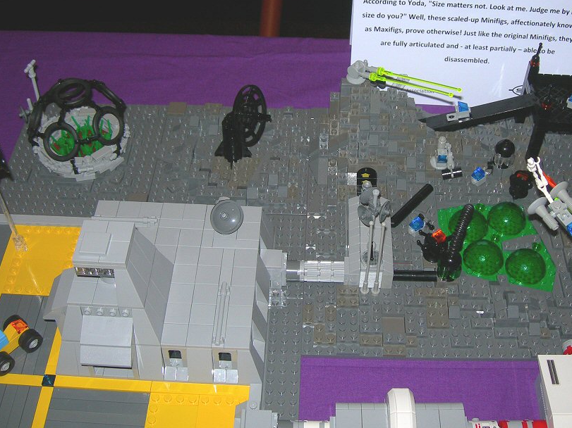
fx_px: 793
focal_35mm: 48
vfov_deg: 30.2
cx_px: 336
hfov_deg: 39.5
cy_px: 170
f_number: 2.8
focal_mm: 7.8
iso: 50
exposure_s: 1/60.1
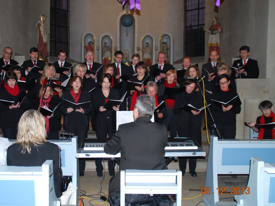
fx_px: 330
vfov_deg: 34.7
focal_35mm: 42
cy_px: 101
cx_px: 122
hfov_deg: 45.1
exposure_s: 1/60
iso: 450
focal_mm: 25
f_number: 3.8
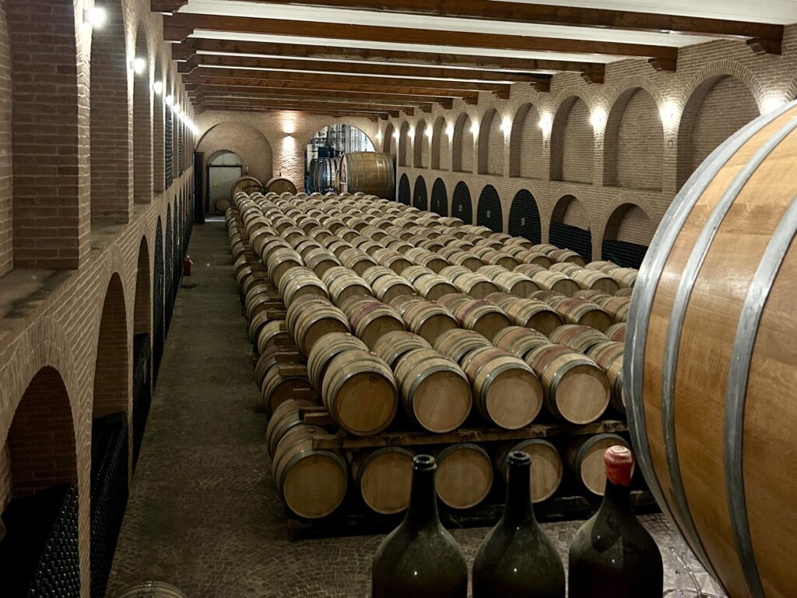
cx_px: 398
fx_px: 599
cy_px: 299
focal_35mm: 26
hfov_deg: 67.3
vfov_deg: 53.1
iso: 800
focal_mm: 5.7
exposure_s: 1/30
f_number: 1.5
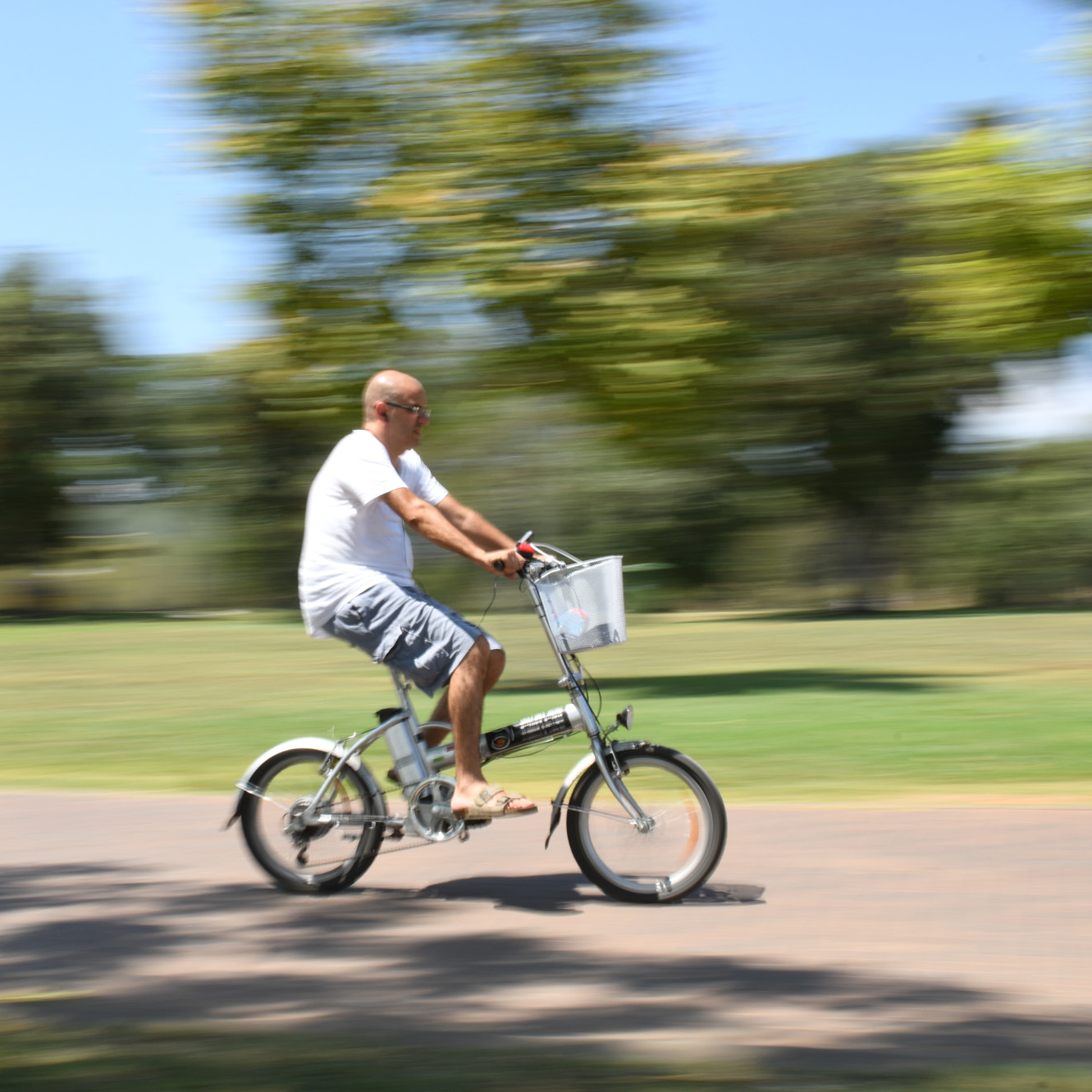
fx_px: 1820
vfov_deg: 33.4
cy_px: 535
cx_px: 382
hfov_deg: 33.2
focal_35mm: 51
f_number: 22
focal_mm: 26
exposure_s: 1/20
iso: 100
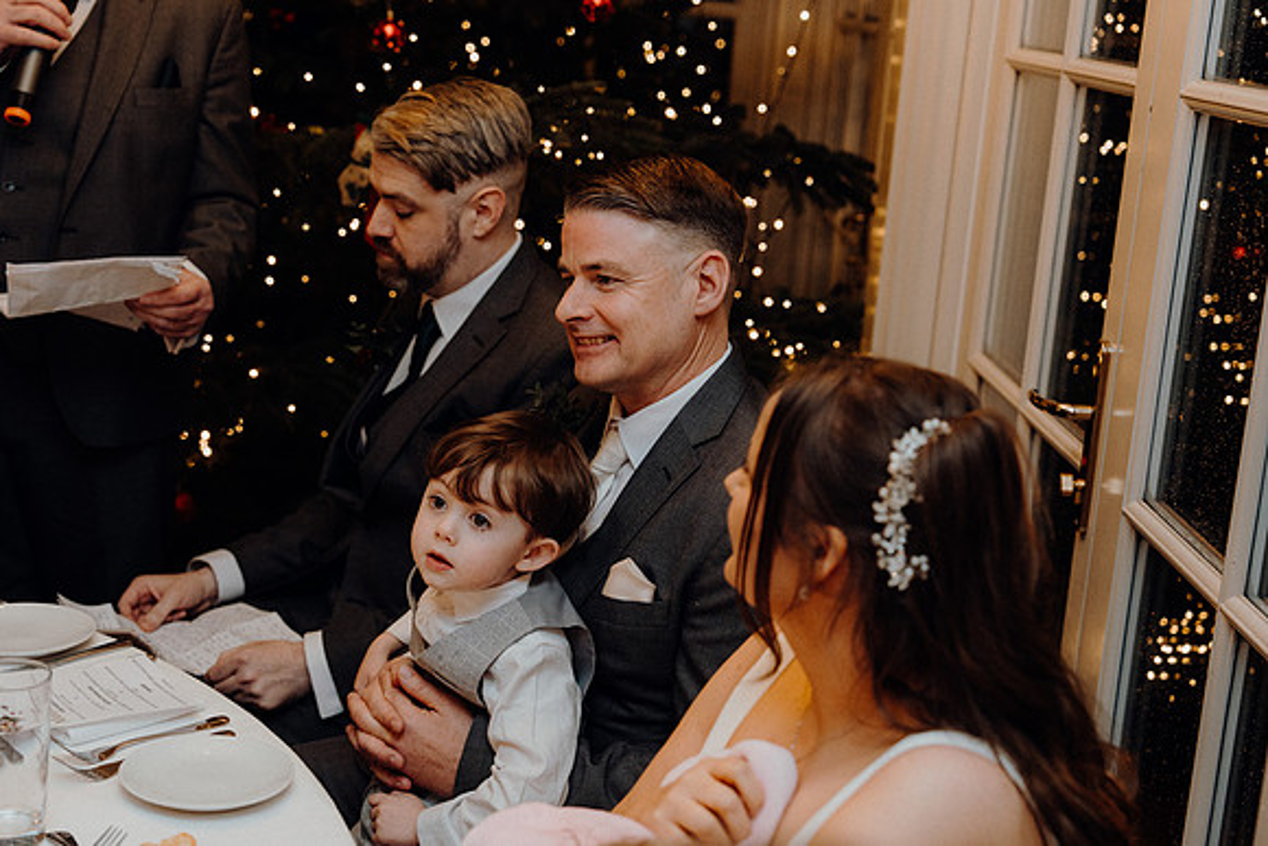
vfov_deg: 25.5
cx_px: 634
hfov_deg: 37.5
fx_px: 1867
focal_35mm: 53
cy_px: 423
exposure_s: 1/160
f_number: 3.5
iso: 2500
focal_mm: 53
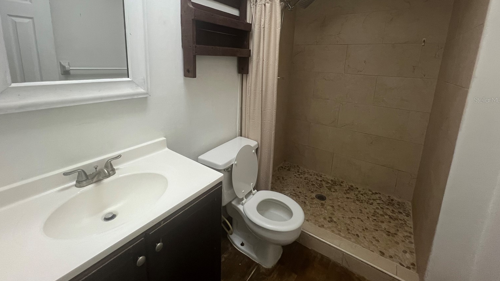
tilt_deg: -8.9
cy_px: 100
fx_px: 199
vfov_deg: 69.0
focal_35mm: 15
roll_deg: -1.9
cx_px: 240
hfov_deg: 102.9
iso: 200
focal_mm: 1.57
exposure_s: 1/60
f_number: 1.8
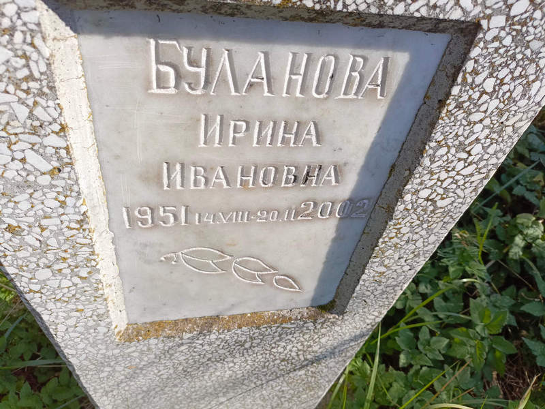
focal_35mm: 25
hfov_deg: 69.4
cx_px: 272
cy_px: 204
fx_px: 394
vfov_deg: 54.9
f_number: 1.69
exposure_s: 1/755
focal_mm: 4.76
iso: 115
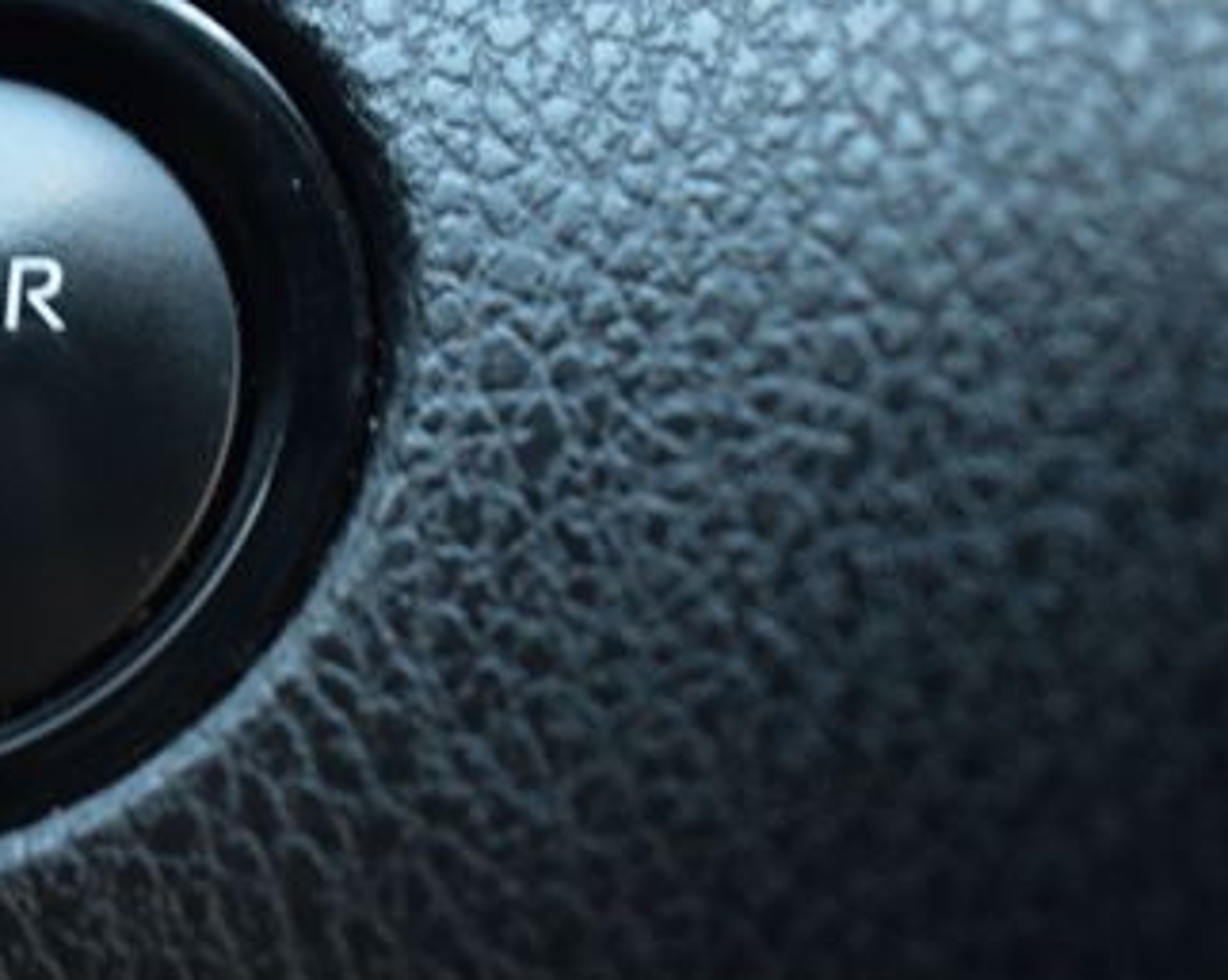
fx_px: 5589
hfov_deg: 12.5
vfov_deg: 10.0
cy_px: 564
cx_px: 225
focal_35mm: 154
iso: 1600
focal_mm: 55
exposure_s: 1/10
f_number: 5.6
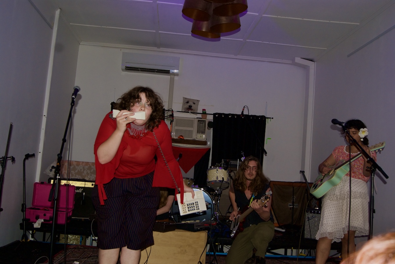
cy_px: 132
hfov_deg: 53.1
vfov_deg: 37.0
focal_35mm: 36
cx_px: 198
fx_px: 395
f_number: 5.6
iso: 400
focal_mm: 24
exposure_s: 1/60
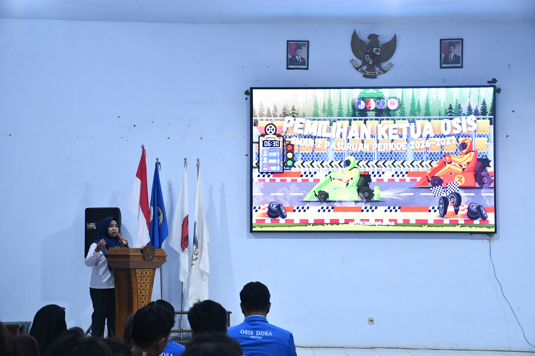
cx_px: 268
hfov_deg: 28.1
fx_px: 1070
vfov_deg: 18.9
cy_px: 178
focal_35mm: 72
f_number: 4.5
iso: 3200
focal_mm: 48
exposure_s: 1/80
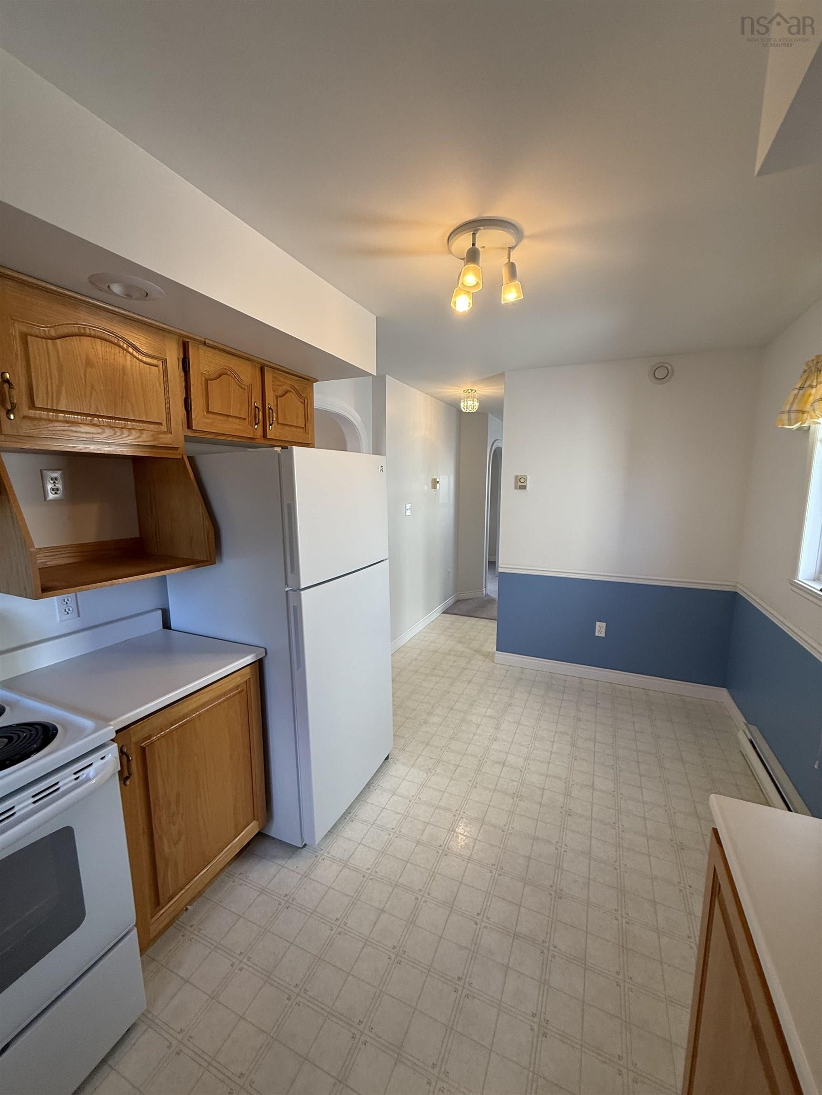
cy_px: 548
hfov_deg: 85.7
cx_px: 411
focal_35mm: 14
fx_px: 443
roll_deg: -1.6
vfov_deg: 102.1
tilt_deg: -6.0
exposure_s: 1/120
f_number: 2.2
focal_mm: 2.22
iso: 100
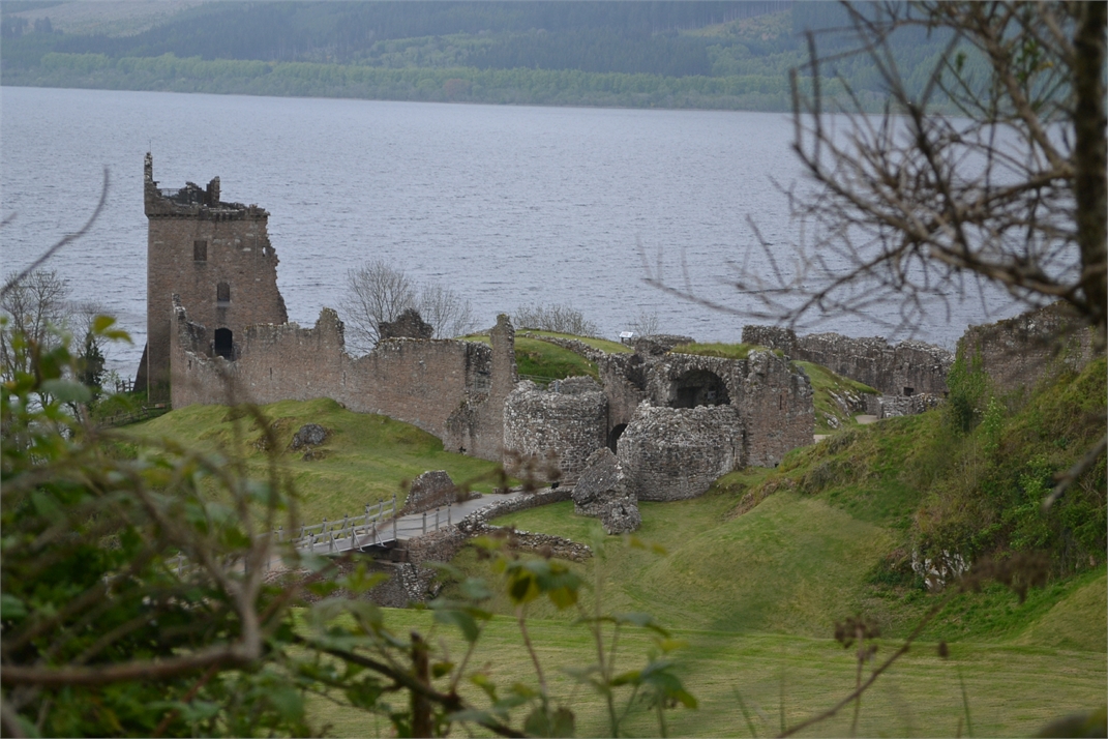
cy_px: 370
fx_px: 2400
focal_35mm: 78
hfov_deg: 26.0
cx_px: 554
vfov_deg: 17.5
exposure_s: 1/125
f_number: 5.6
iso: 360
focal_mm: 52
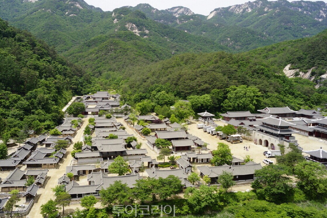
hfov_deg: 60.0
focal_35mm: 31
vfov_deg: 42.2
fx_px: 282
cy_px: 96
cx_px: 140
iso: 100
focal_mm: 18
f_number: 5.6
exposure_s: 1/500
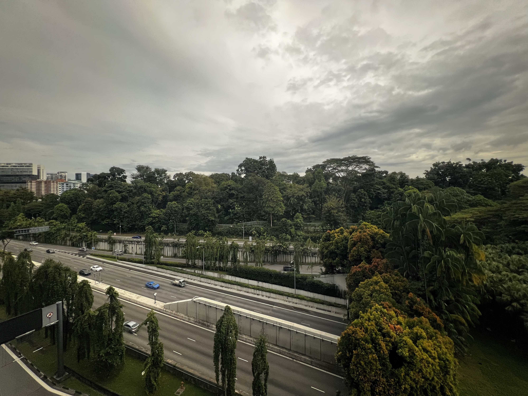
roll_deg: +0.9
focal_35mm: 13
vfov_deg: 89.9
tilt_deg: -0.3
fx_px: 198
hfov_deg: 106.2
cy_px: 198
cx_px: 264
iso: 160
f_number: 1.8
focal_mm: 1.57
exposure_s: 1/99
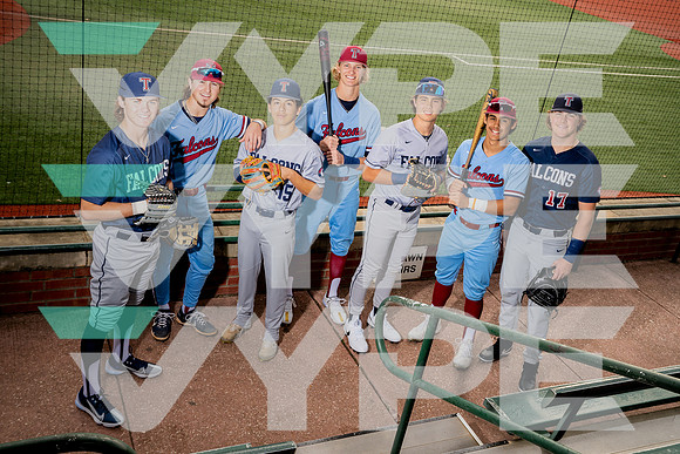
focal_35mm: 38
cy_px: 227
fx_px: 718
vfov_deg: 35.1
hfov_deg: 50.7
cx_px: 340
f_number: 8
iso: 400
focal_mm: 38
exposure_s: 1/250
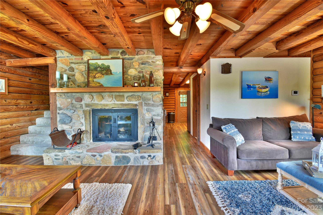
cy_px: 108
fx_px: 135
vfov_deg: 77.3
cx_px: 162
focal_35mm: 15
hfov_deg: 100.4
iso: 100
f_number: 10
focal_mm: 10
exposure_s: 1/1.67
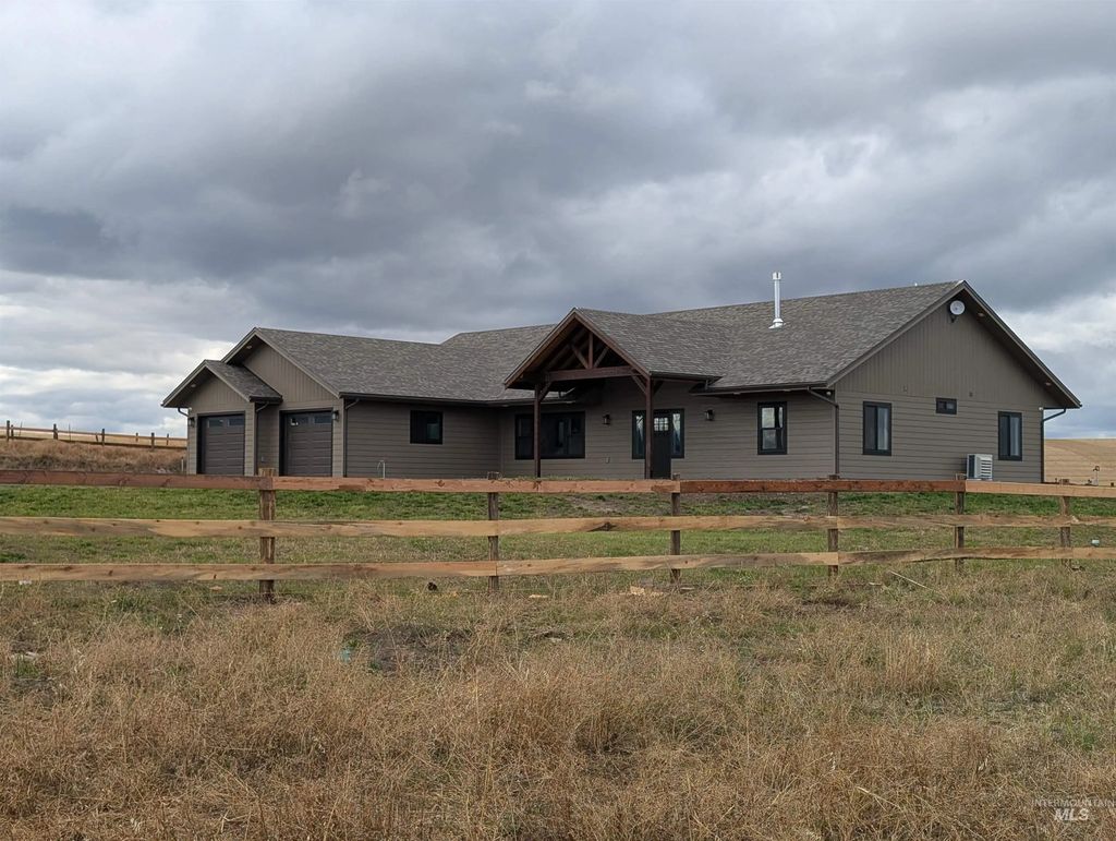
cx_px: 558
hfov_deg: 38.9
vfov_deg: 29.7
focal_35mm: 49
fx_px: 1582
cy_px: 420
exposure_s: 1/730
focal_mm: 6.9
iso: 21
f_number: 1.68
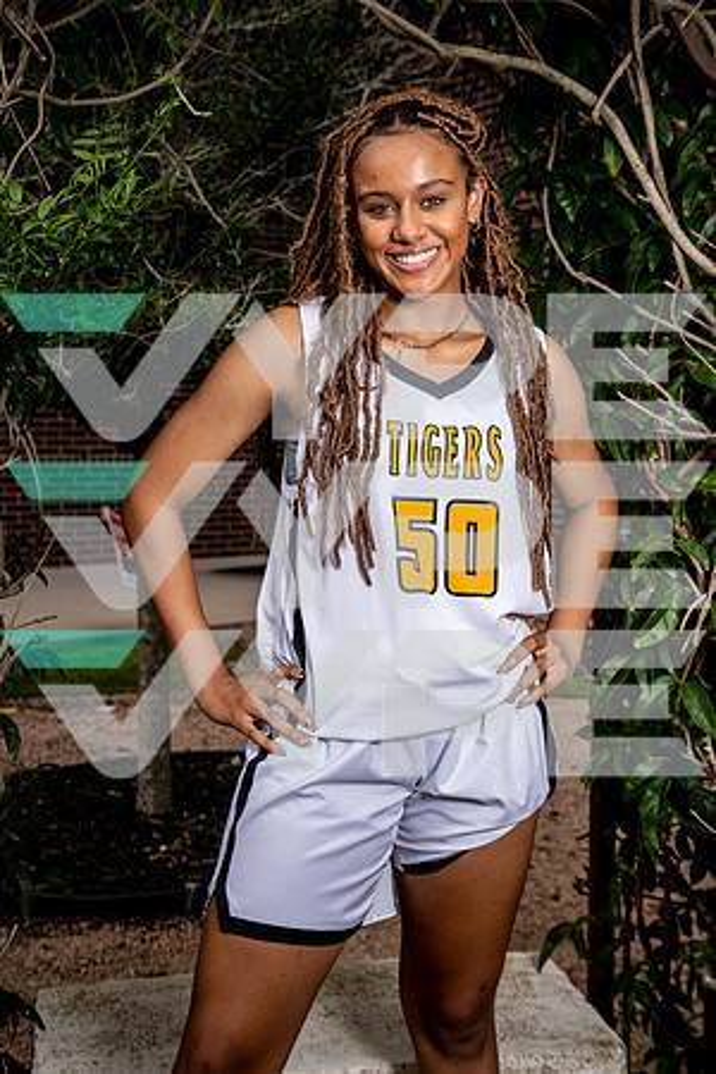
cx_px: 358
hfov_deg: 24.2
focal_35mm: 56
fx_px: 1671
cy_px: 537
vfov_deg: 35.6
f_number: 5.6
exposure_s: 1/250
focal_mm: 56
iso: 320
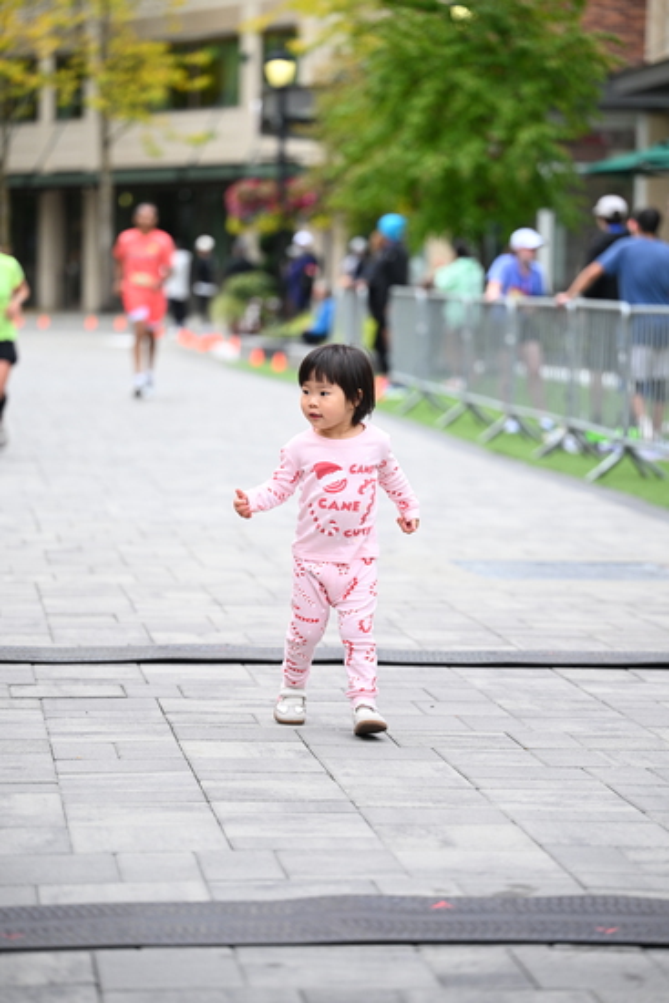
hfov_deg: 11.4
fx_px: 3343
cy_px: 502
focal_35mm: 120
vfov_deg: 17.1
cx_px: 334
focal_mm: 120
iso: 640
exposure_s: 1/2000
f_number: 2.8
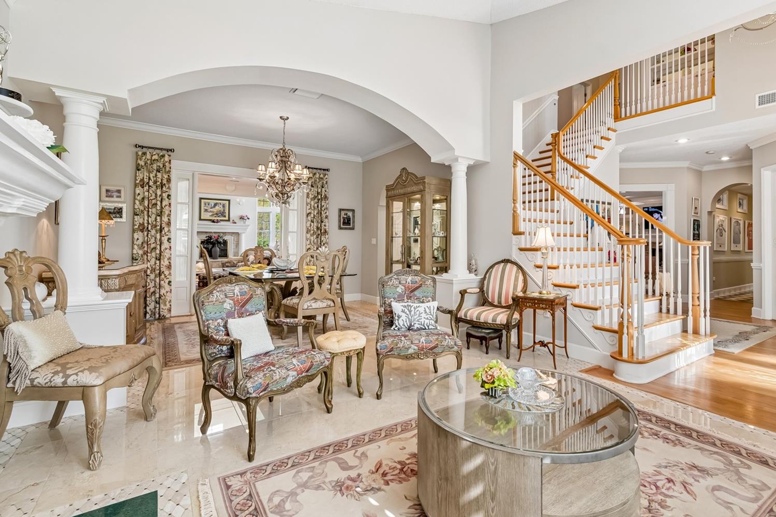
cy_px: 243
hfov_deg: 96.7
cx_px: 406
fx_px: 345
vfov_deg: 73.7
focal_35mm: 16
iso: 100
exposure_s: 1/6
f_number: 7.1
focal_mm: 10
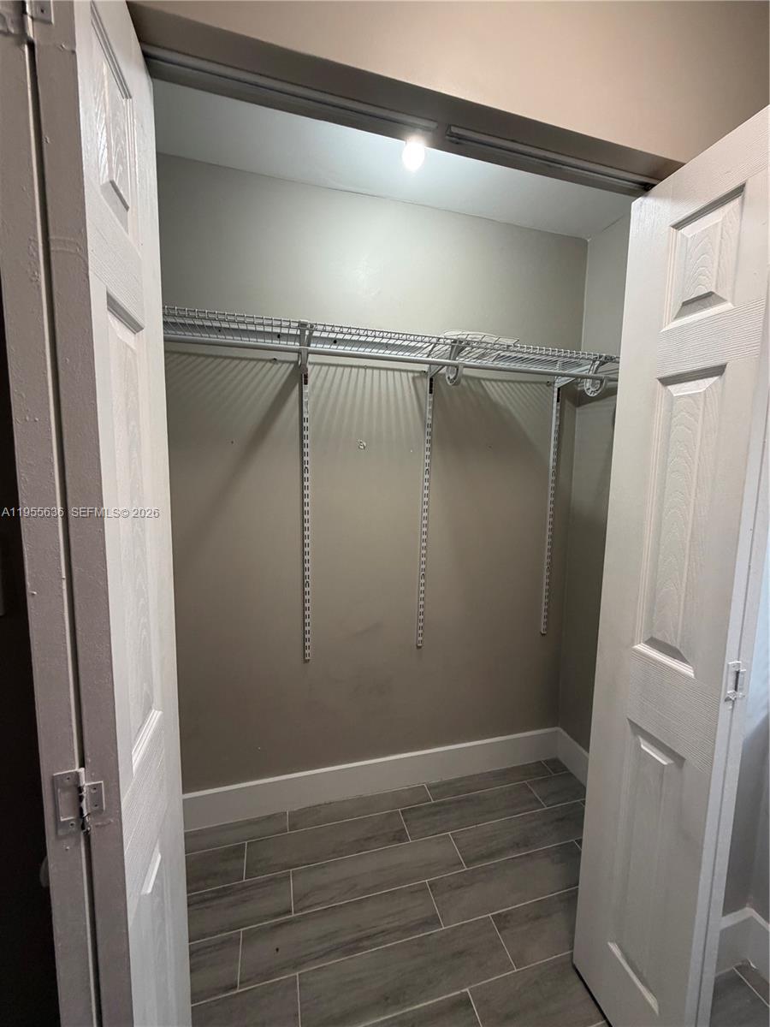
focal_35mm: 14
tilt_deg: -6.0
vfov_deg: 102.1
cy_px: 514
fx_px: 415
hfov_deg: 85.7
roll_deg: -1.0
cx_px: 385
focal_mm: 2.22
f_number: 2.2
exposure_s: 1/120
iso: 250
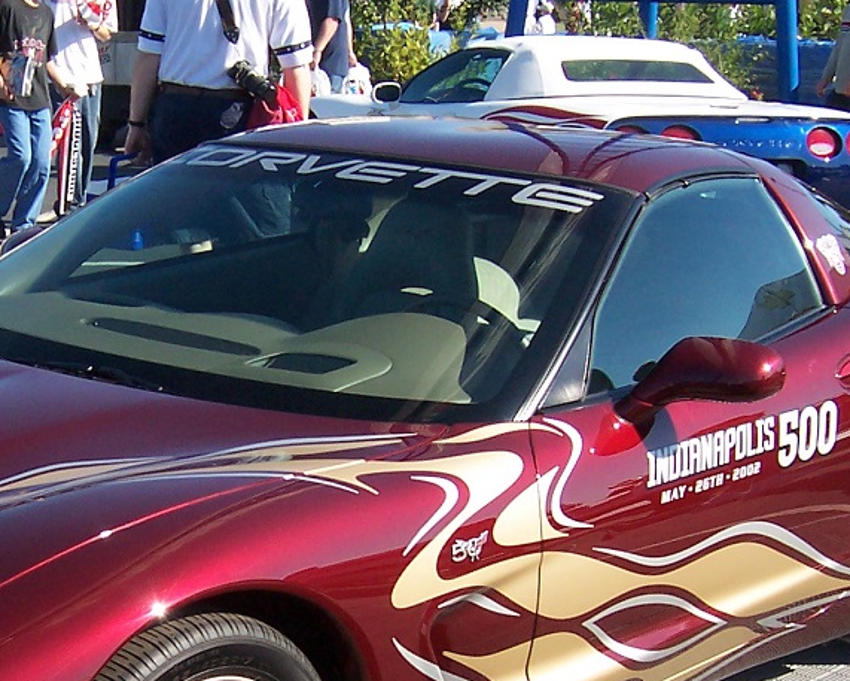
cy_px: 531
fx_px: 1963
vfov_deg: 19.5
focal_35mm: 78
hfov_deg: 24.1
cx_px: 175
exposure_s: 1/350
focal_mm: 5.5
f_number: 4
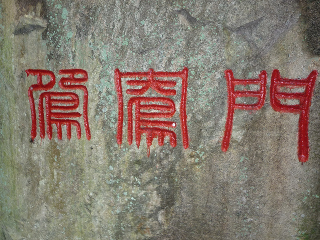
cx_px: 160
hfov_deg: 55.4
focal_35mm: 33
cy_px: 120
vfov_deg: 42.9
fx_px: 305
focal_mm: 5.5
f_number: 2.8
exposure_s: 1/30
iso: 100
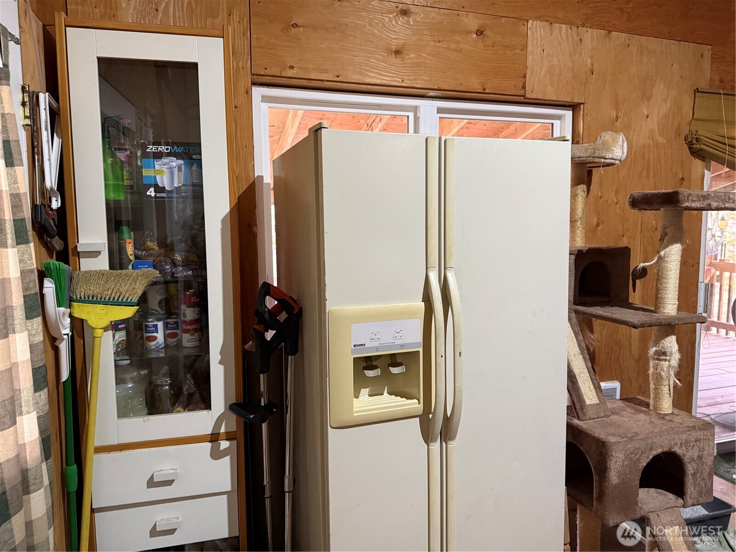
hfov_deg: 71.6
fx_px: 510
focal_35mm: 24
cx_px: 368
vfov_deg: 56.8
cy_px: 276
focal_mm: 6.76
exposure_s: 1/60
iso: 640
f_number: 1.78
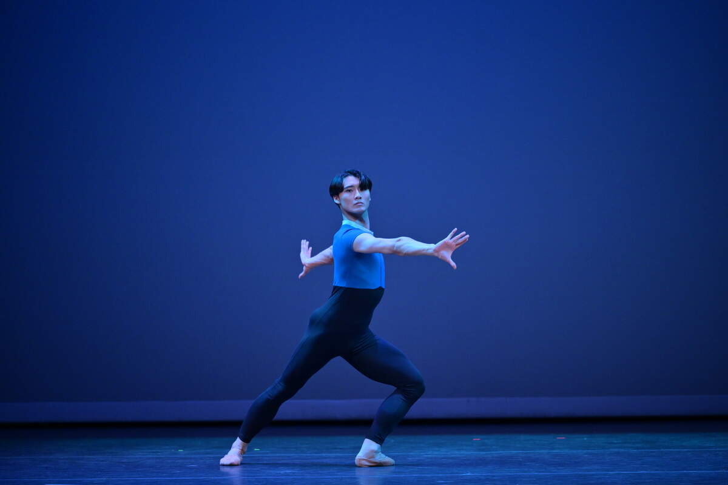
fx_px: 3842
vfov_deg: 7.2
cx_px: 364
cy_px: 242
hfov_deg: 10.8
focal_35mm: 190
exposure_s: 1/500
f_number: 2.8
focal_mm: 190
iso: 1600
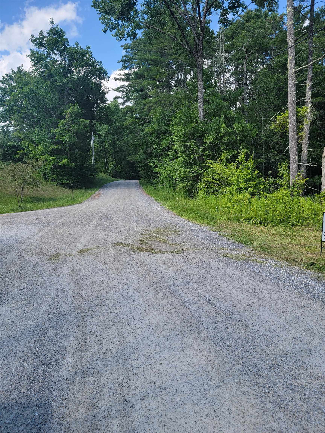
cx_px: 162
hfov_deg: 56.8
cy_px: 216
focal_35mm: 24
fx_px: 300
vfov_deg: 71.6
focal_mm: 6.7
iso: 16
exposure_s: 1/452
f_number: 1.8
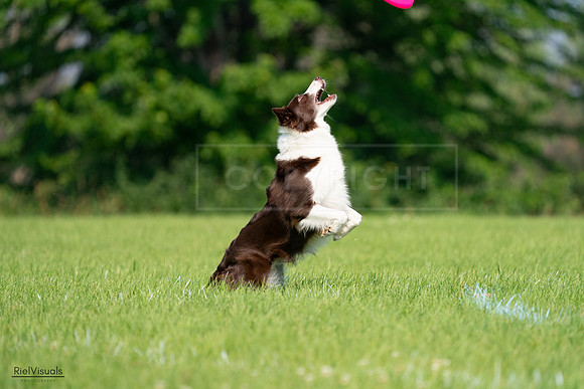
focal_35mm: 400
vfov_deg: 3.4
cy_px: 194
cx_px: 292
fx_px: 6490
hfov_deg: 5.2
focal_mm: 400
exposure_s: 1/4000
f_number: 6.3
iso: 1250
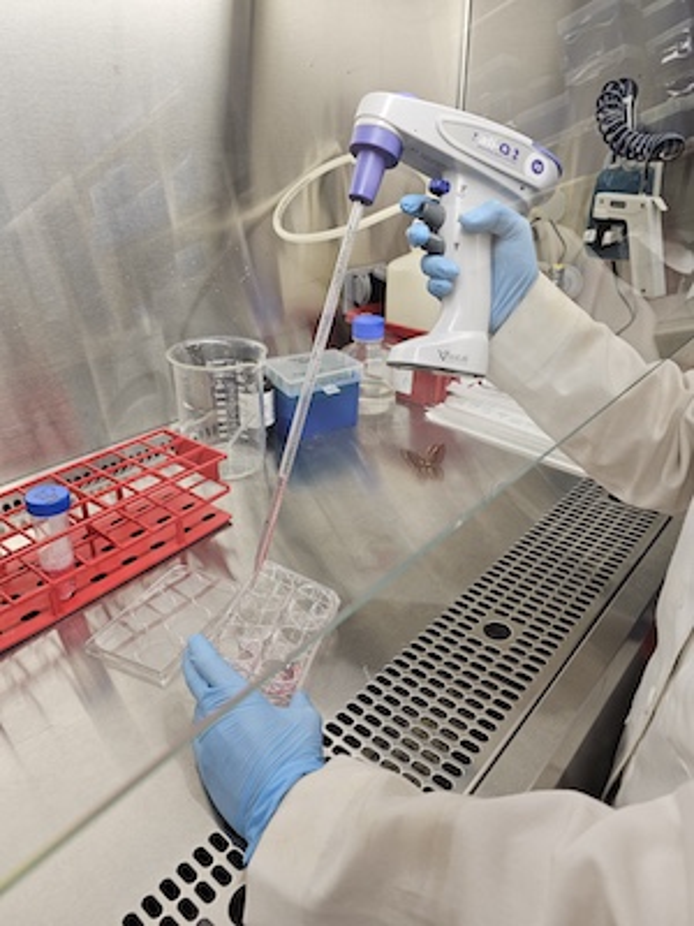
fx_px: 615
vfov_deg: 73.9
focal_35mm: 23
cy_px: 463
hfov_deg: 58.9
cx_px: 347
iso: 80
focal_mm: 6.3
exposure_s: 1/120
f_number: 1.7
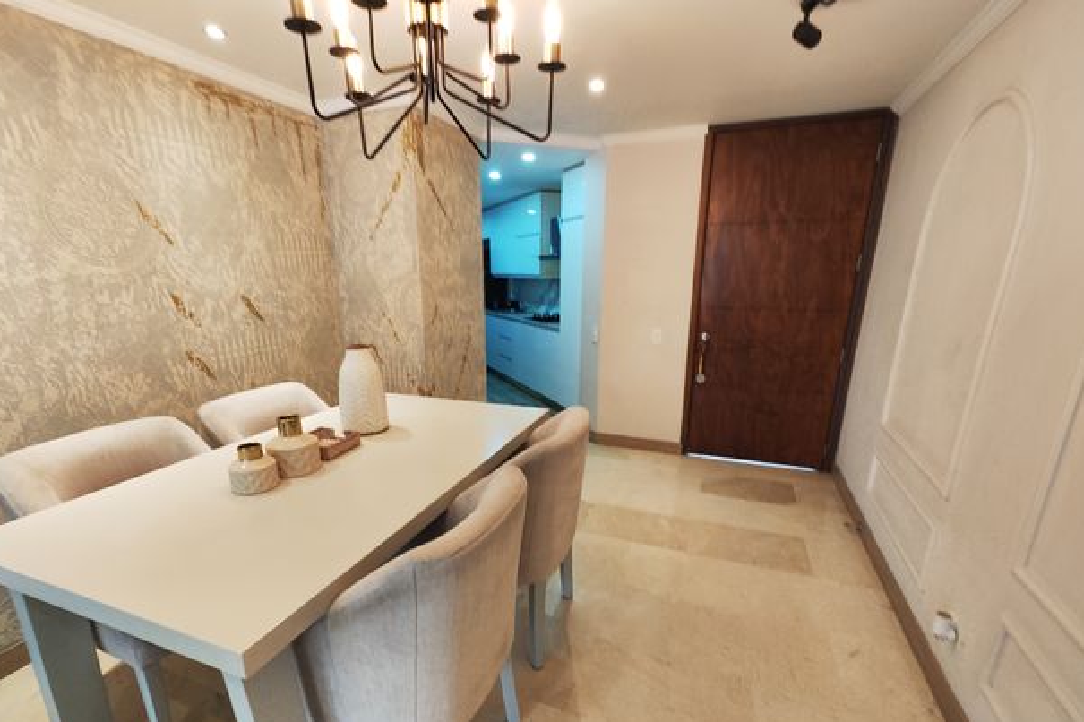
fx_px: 482
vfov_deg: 73.2
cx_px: 525
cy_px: 419
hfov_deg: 96.7
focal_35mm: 16
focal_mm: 2.16
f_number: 2.2
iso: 378
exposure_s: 1/30
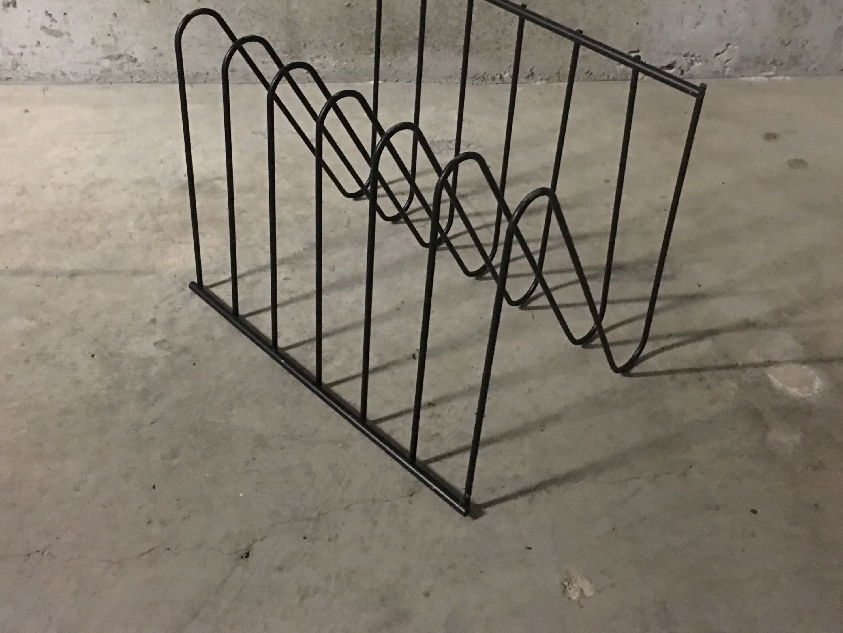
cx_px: 438
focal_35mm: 40
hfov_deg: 46.8
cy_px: 210
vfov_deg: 35.6
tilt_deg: -36.1
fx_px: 974
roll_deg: -1.4
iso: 125
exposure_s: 1/4
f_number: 2.2
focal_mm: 4.15
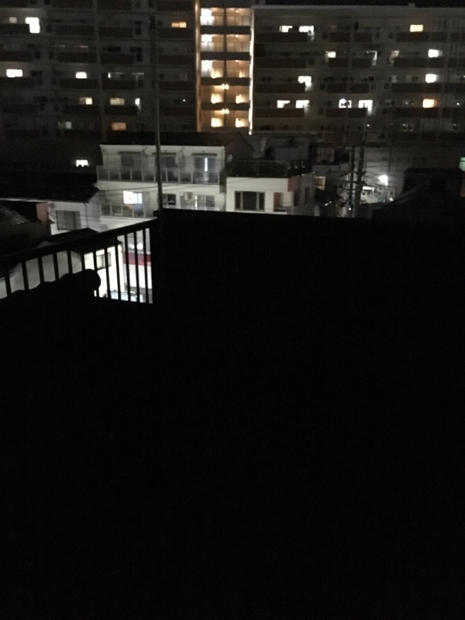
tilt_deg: -18.2
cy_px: 310
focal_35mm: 29
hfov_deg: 48.2
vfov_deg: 61.7
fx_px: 519
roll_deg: -0.3
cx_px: 232
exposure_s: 1/15
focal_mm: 4.15
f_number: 2.2
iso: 2000
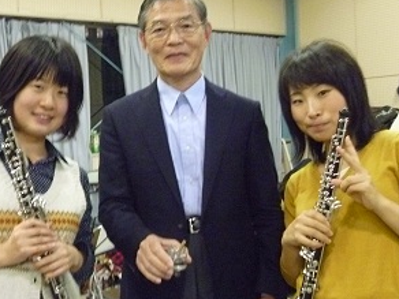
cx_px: 168
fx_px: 553
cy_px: 143
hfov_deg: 39.6
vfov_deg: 30.3
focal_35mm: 48
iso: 800
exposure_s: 1/15
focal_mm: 6.3
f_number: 3.5
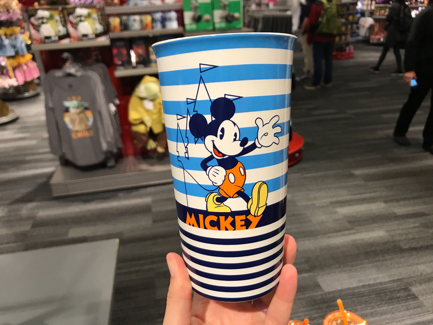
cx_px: 216
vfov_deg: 49.7
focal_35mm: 28
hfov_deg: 63.4
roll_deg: +3.5
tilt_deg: -22.8
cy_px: 162
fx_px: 350
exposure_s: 1/30
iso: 25
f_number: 1.8
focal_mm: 3.99
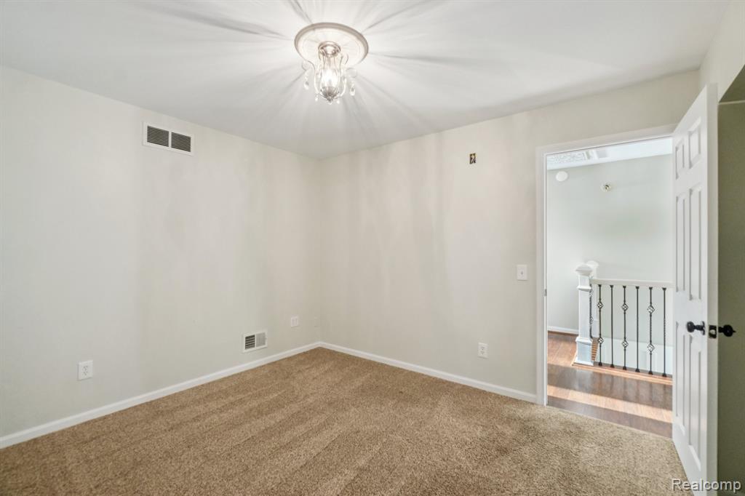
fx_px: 310
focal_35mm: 15
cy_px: 248
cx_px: 372
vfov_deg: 77.3
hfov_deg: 100.4
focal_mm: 10
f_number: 8
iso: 800
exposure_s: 1/30
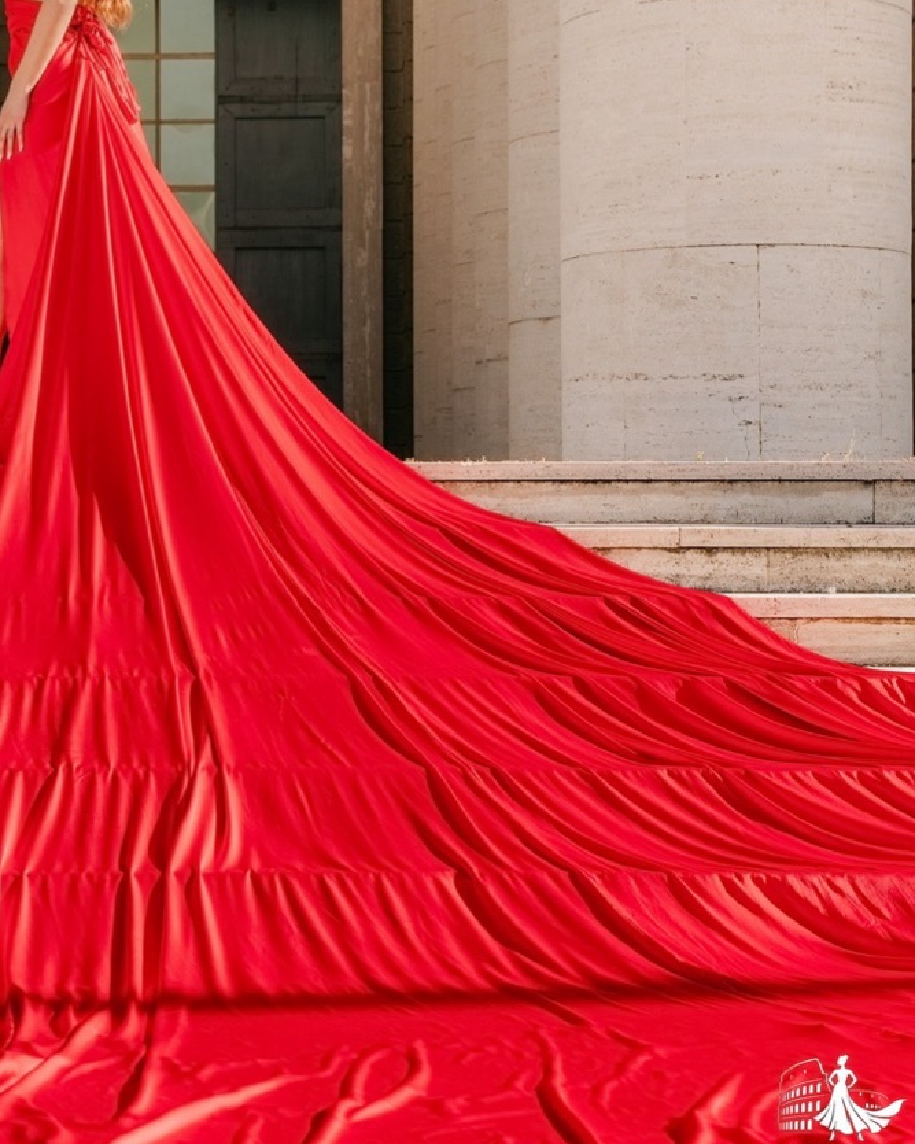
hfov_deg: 21.1
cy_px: -5
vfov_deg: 25.4
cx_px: 106
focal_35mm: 71
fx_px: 2404
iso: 200
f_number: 4.5
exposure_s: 1/1250
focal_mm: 35
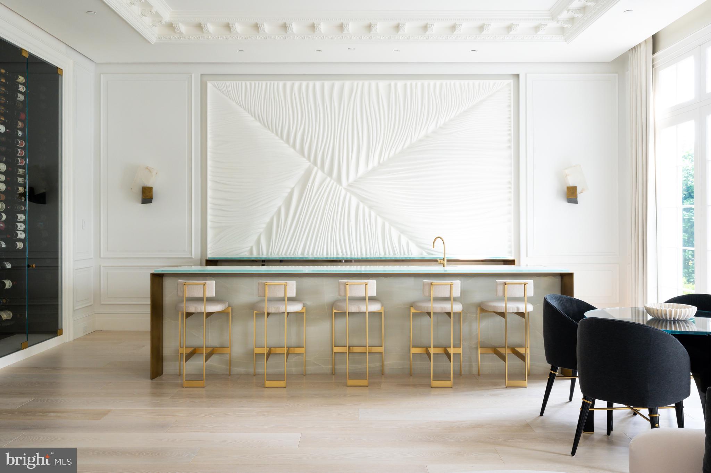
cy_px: 236
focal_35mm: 30
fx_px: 592
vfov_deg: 43.5
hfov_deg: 62.0
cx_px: 356
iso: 800
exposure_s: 1/8
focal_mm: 30
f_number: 13
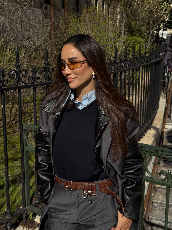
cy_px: 115
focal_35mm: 48
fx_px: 318
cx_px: 86
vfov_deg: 39.7
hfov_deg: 30.3
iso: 64
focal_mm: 6.76
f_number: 1.78
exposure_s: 1/10526
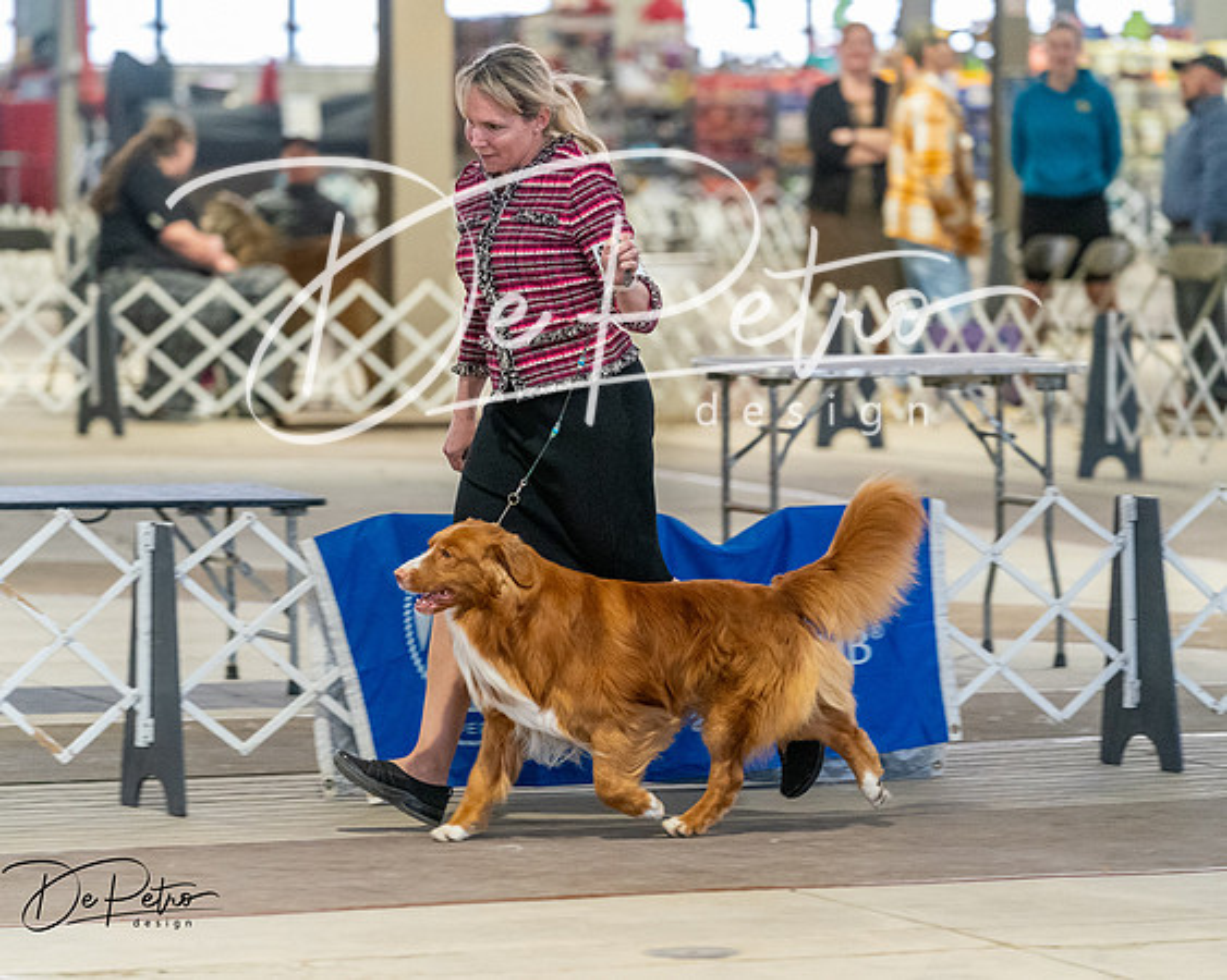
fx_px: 7195
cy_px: 490
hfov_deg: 9.7
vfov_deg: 7.8
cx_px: 614
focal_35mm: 198
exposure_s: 1/250
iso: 6400
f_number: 3.5
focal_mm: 176
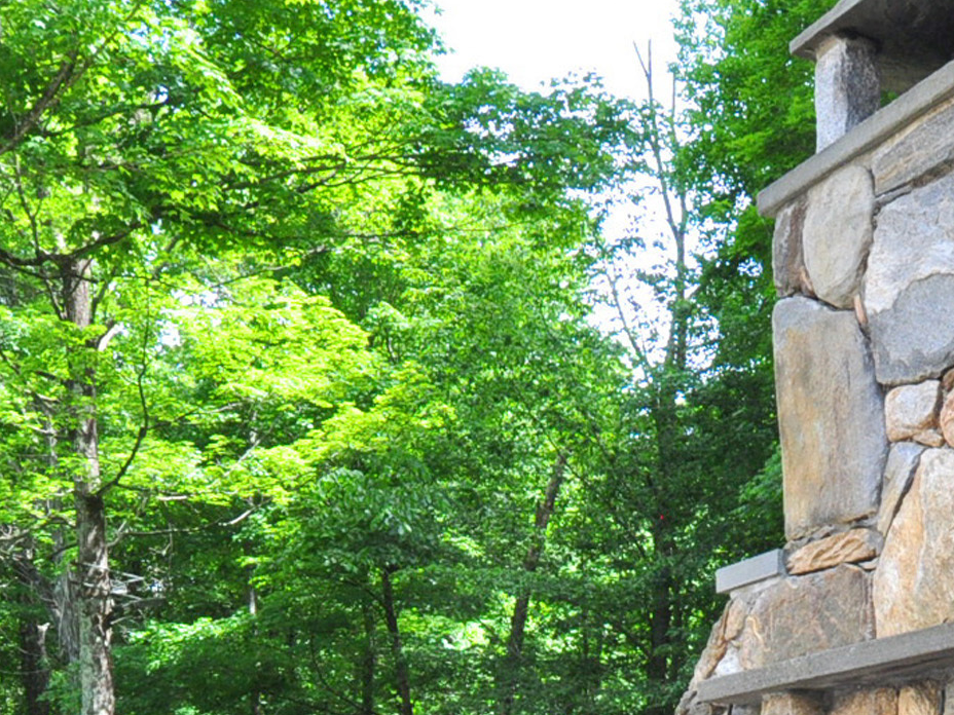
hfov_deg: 34.7
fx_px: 1488
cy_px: 921
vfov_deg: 23.9
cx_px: 725
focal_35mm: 54
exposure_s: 1/125
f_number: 9
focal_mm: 12
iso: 640
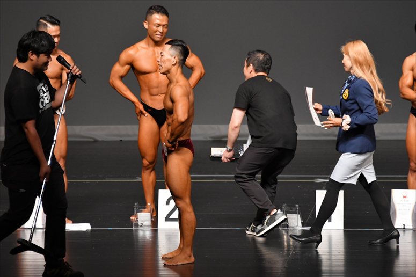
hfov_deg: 6.5
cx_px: 208
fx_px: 3638
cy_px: 138
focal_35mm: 315
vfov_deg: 4.4
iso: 2500
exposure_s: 1/400
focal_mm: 210
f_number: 5.6
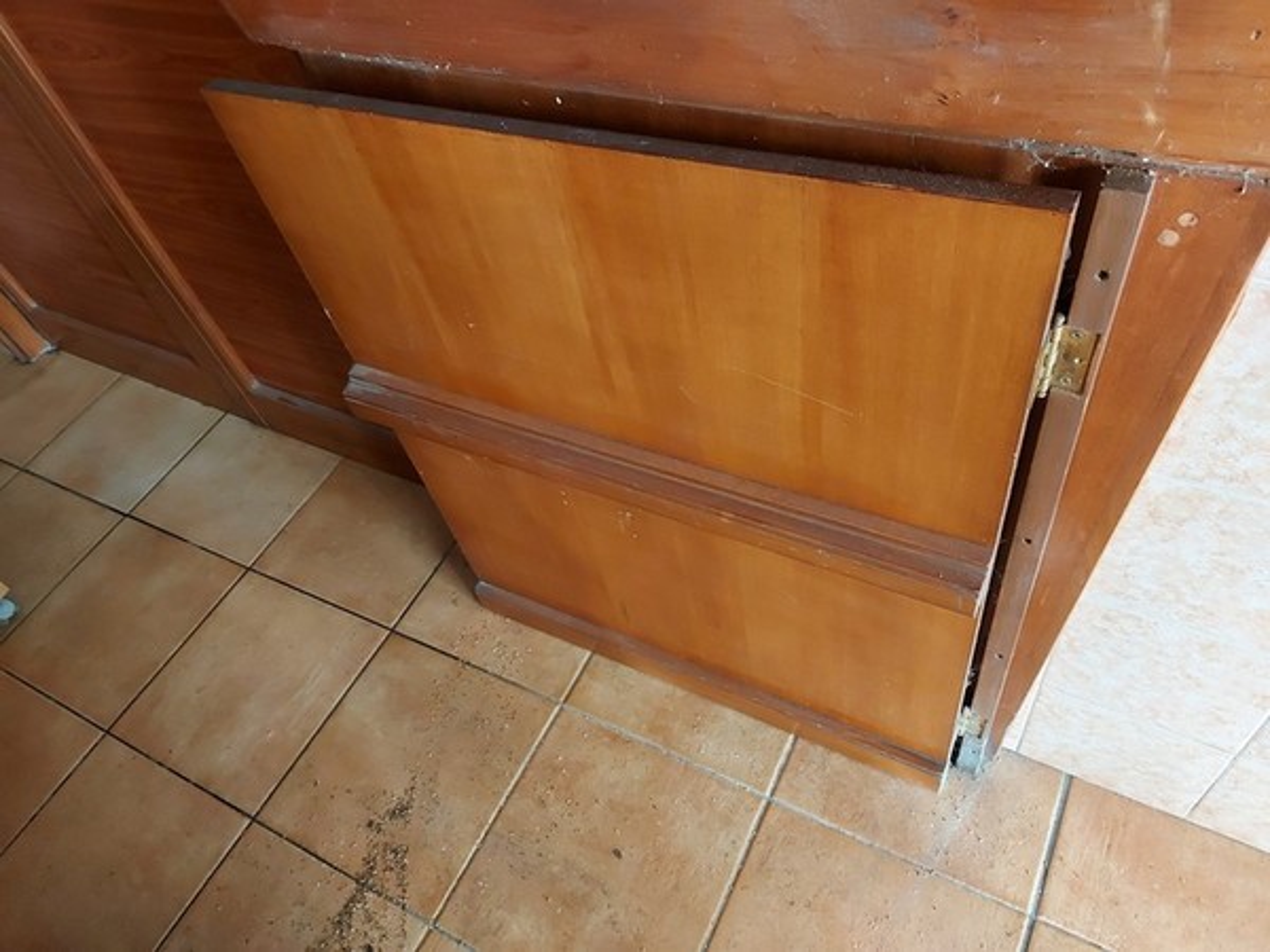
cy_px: 476
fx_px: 881
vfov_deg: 56.8
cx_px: 635
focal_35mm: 24
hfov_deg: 71.6
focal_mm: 5.23
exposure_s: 1/25
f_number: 1.8
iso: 250
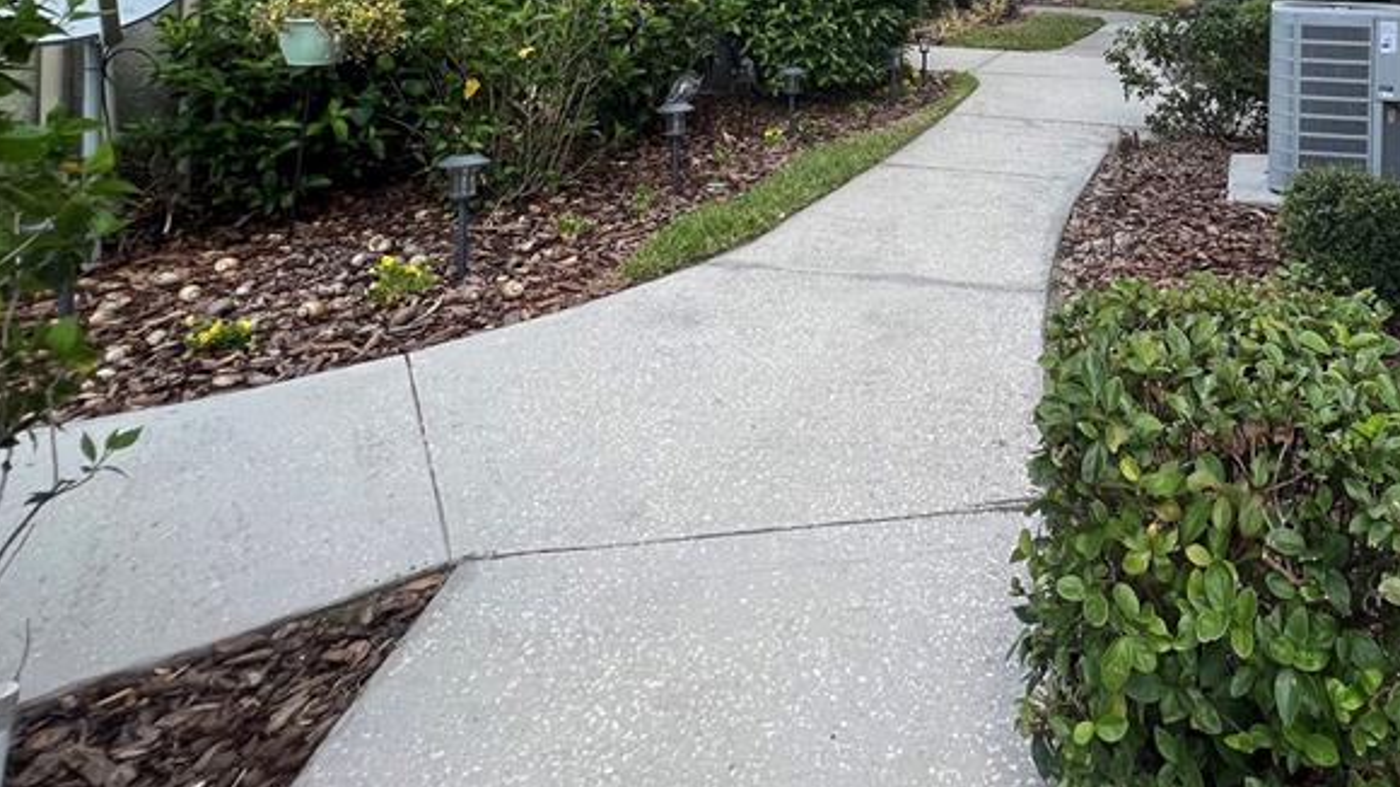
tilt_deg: -0.1
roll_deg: -0.6
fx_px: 928
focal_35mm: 25
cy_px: -58
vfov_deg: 38.7
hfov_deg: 68.9
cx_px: 1062
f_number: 1.8
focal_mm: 1.57
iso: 32
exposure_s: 1/564
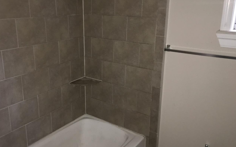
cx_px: 103
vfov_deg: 36.3
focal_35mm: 35
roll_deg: +0.0
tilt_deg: -15.5
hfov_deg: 55.2
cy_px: 71
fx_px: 225
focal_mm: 4.15
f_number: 2.2
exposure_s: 1/16
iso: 160
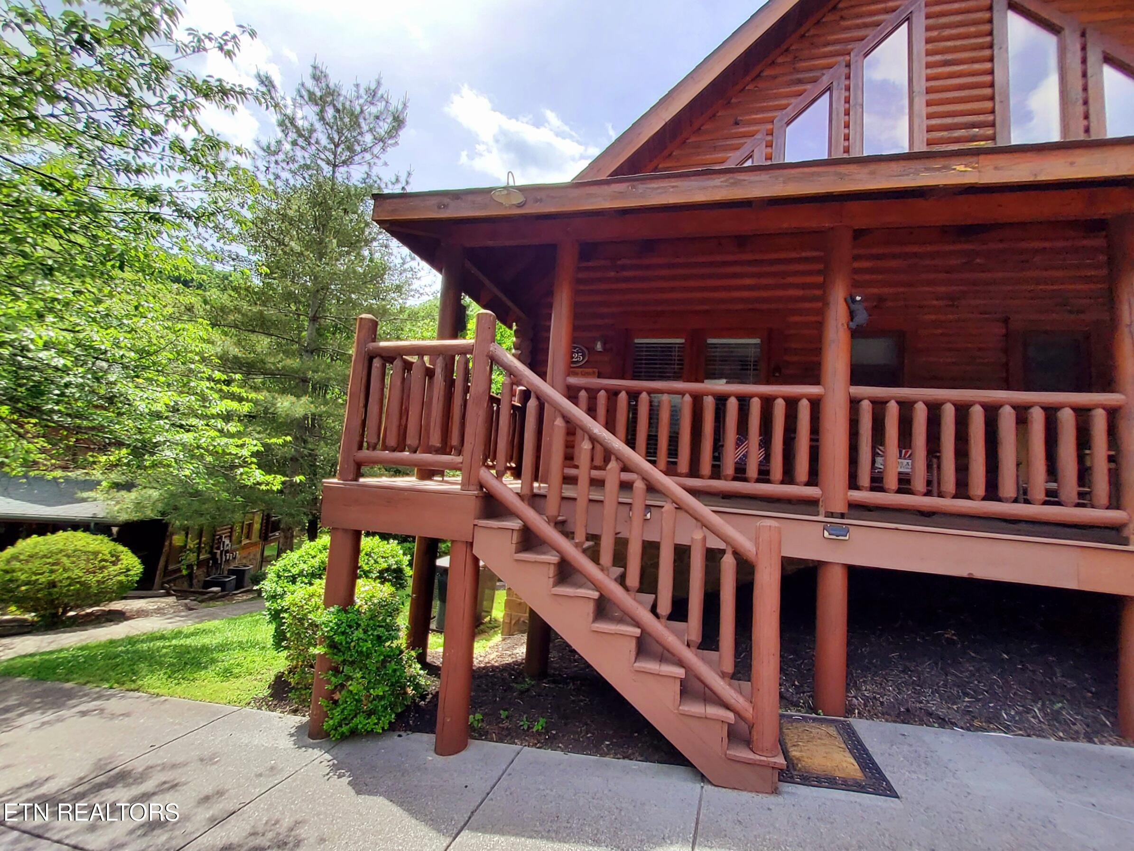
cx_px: 567
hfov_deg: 106.2
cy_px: 426
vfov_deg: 89.9
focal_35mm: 13
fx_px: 426
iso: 50
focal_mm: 1.13
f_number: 2.2
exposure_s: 1/435
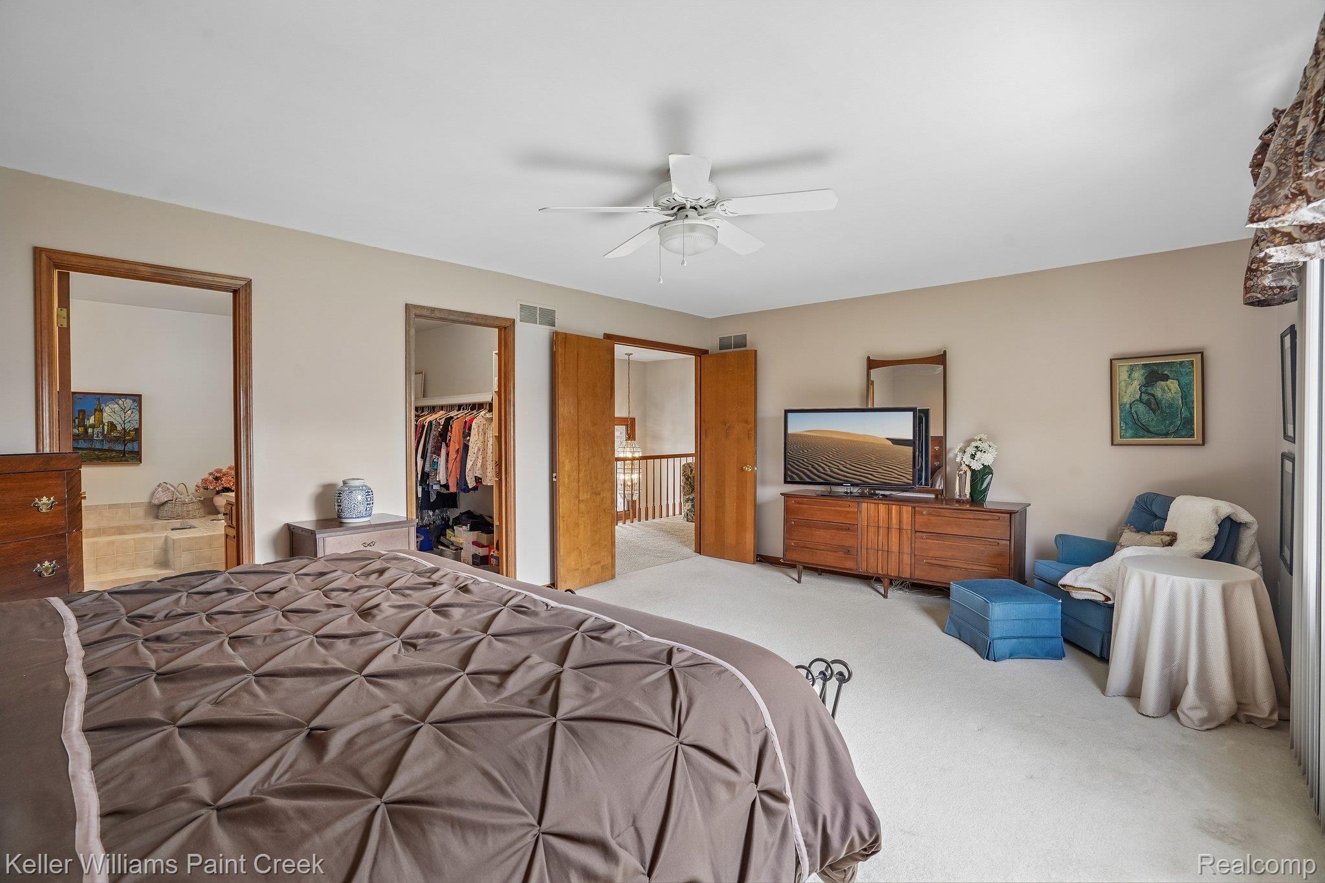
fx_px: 589
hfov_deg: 96.7
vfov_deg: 73.7
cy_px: 442
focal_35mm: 16
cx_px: 662
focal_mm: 16
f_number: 8
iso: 250
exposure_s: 1/8
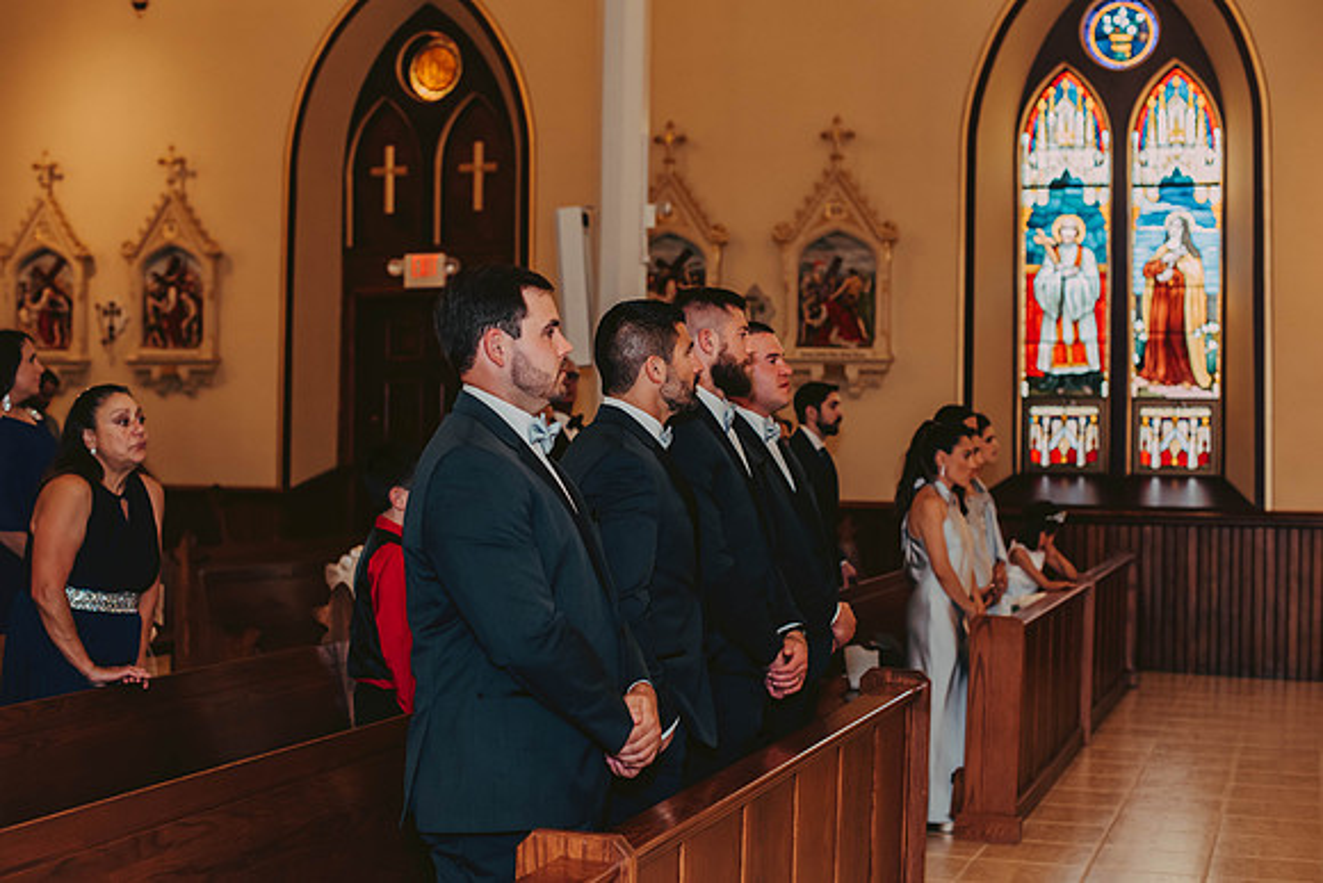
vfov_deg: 25.9
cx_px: 662
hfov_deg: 38.1
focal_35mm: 52
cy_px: 442
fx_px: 1917
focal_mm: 50
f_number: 2.8
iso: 800
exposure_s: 1/125
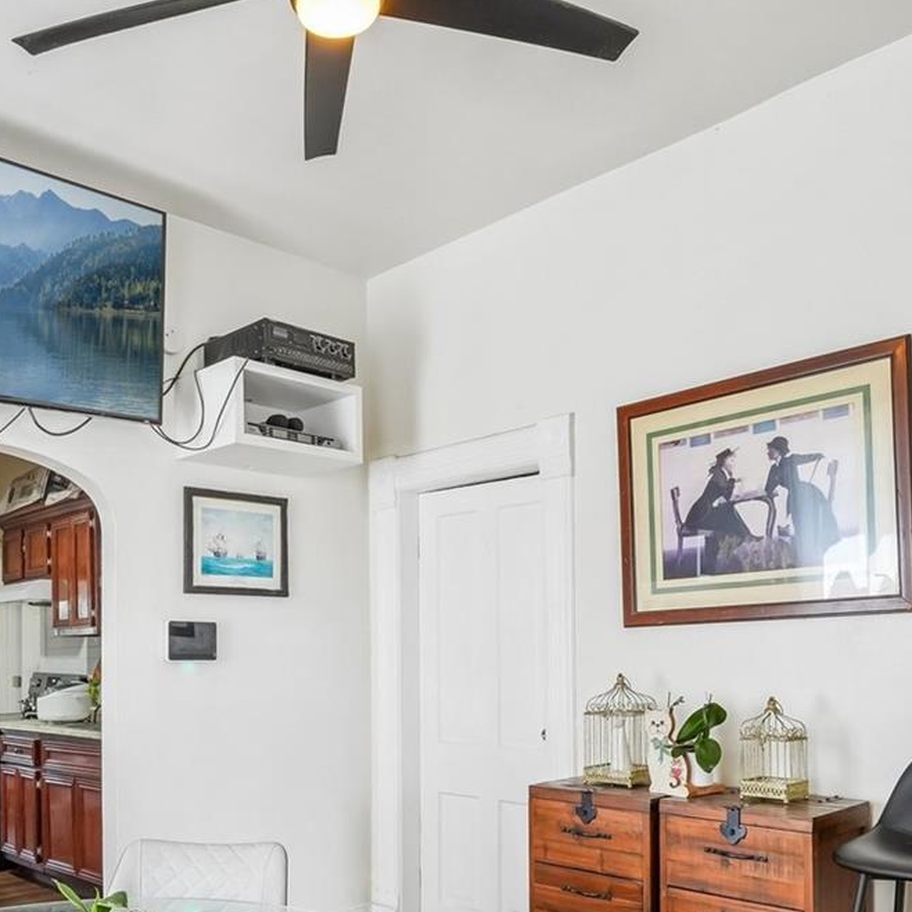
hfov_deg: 51.9
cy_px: 651
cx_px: 338
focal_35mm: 31
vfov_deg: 50.9
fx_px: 924
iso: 800
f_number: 8
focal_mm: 10
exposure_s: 1/15
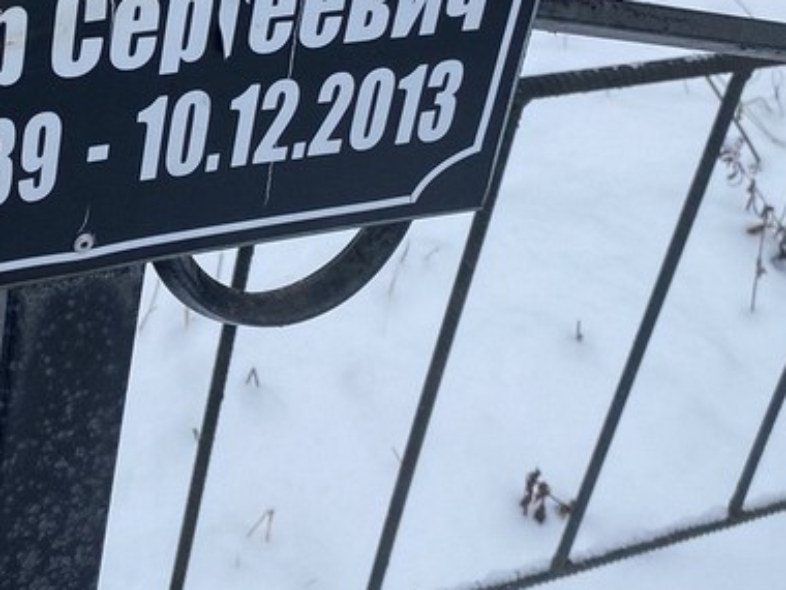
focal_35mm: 70
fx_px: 1589
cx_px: 110
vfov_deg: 20.6
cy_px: 72
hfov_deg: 27.0
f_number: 1.8
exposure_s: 1/793
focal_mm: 4.25
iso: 32
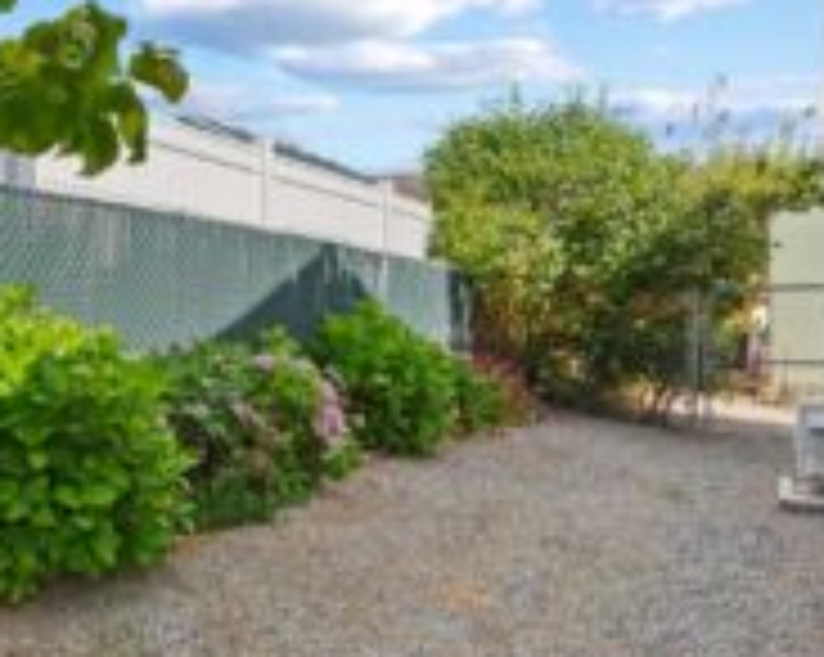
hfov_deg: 46.5
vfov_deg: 40.1
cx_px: 162
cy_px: 308
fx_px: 901
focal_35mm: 37
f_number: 7.1
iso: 100
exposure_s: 1/1000
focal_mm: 18
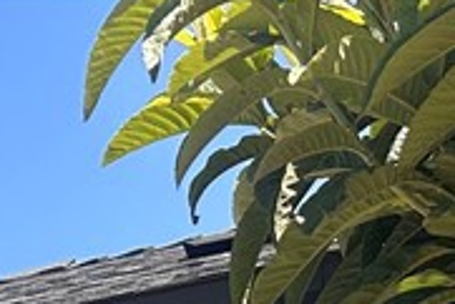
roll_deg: -0.7
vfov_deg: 8.1
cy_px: 950
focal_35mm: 141
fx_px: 1783
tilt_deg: -3.8
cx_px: -236
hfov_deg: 13.6
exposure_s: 1/3356
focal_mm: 6.86
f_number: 1.78
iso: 80
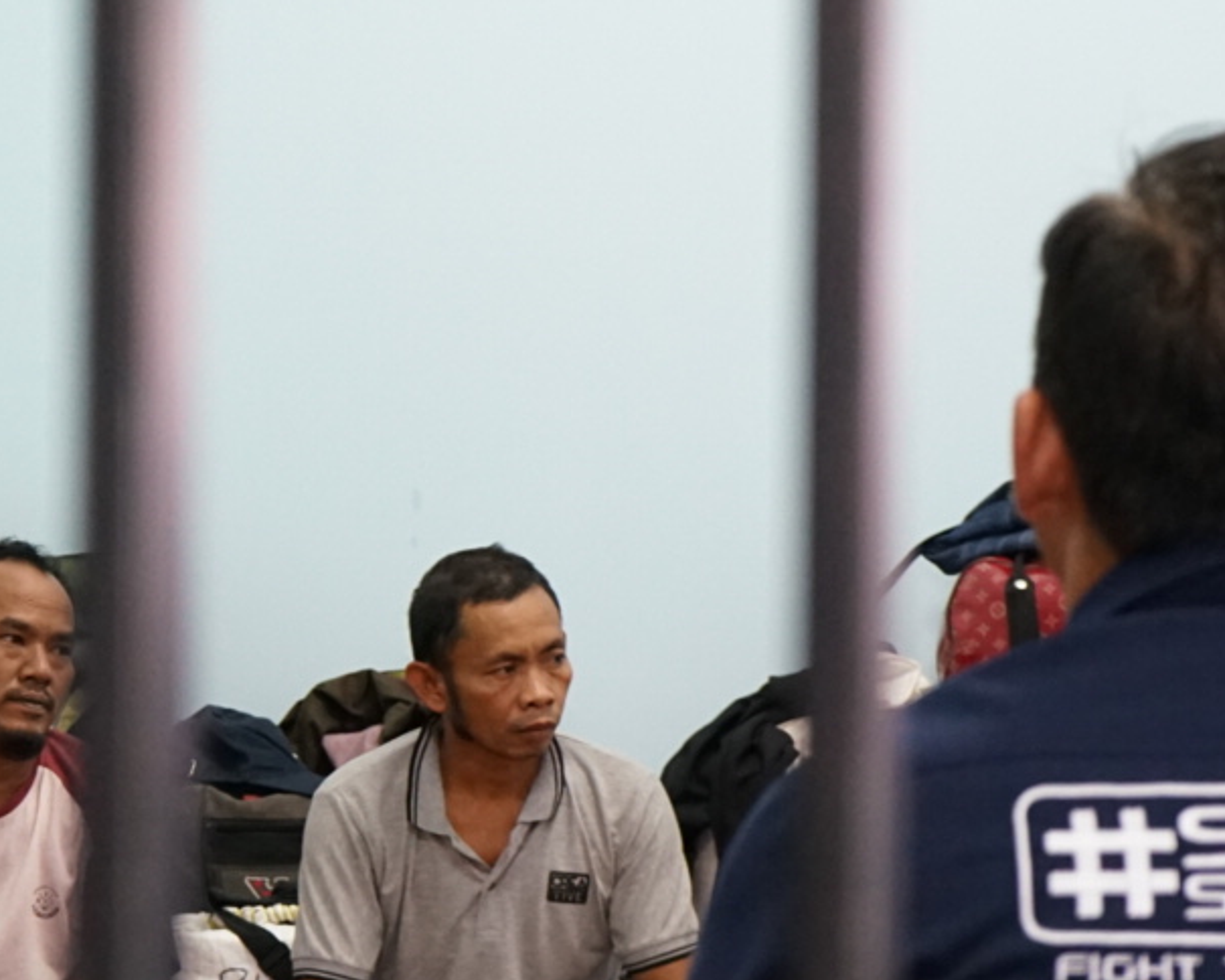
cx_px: 36
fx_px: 5003
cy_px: 585
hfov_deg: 13.8
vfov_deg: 11.2
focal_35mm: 138
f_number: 5
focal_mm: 55
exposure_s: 1/30
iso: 3200
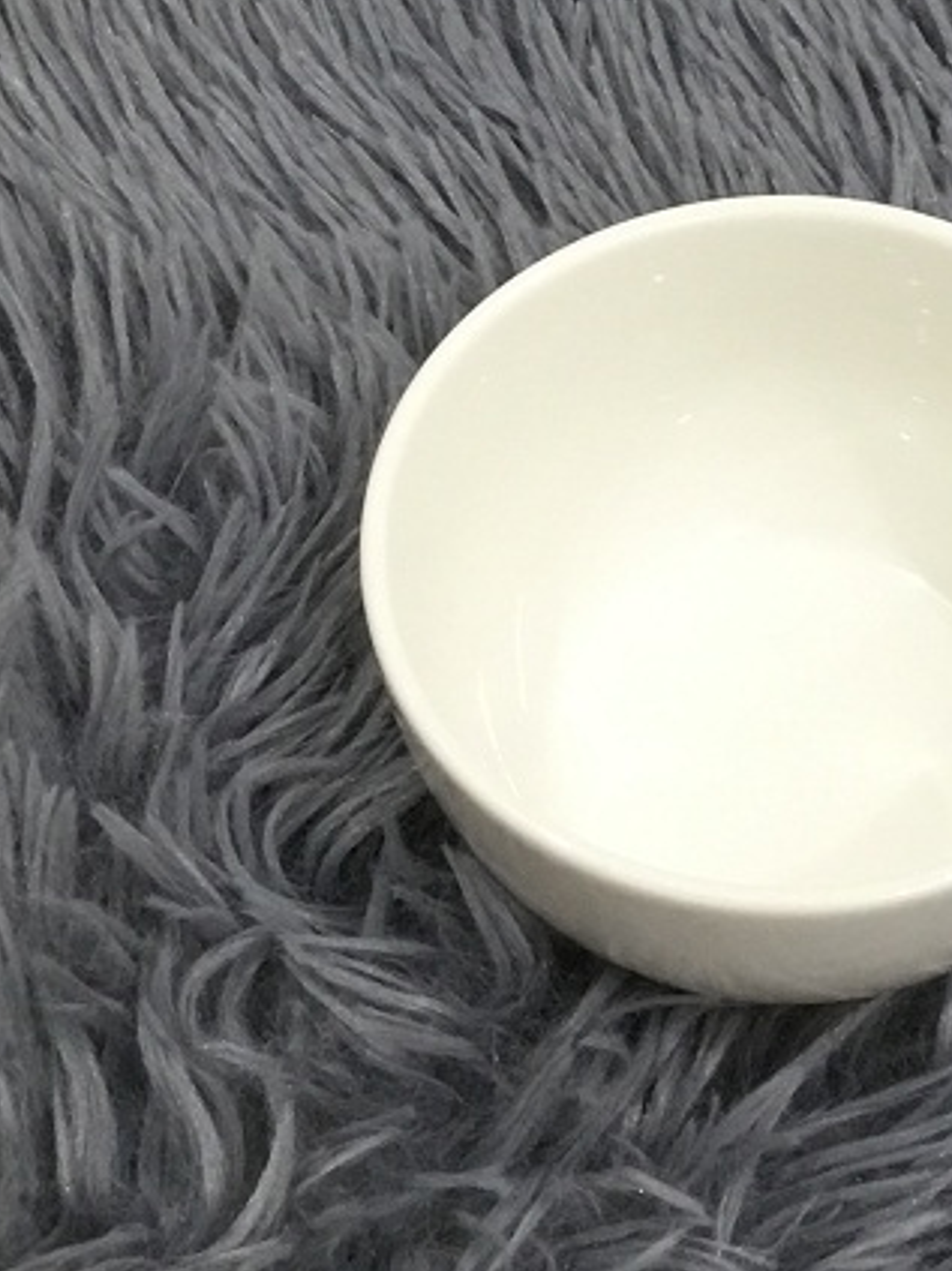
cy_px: 340
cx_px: 727
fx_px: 3228
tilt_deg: -50.6
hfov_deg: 16.7
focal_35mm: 88
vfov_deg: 22.1
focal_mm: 3.3
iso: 125
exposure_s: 1/33
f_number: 2.4
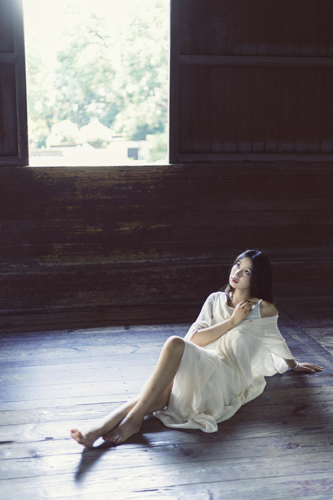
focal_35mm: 50
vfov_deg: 39.6
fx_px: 694
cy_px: 250
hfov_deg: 27.0
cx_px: 166
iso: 320
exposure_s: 1/160
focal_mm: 50
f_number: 1.8
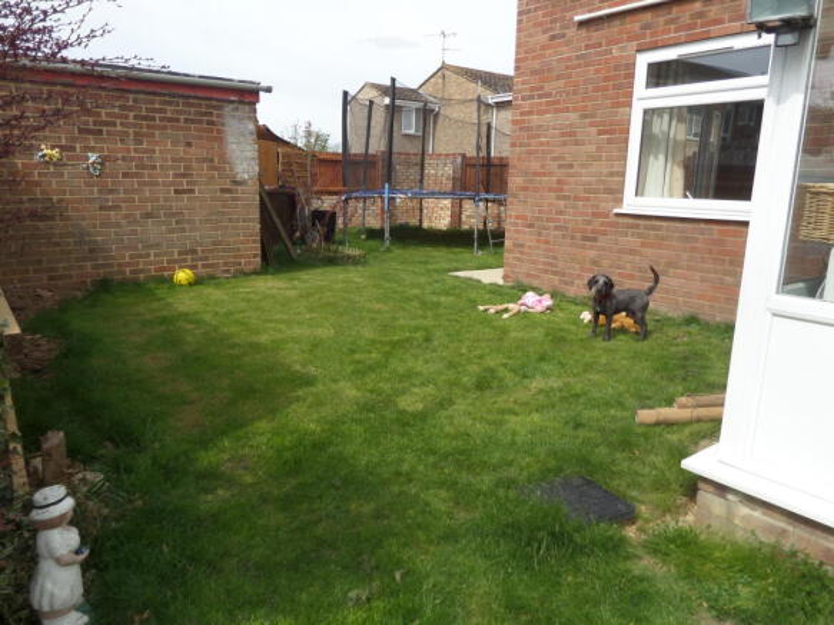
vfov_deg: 56.8
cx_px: 417
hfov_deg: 71.6
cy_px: 312
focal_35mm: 24
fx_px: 578
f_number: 3.2
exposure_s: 1/750
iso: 100
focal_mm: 4
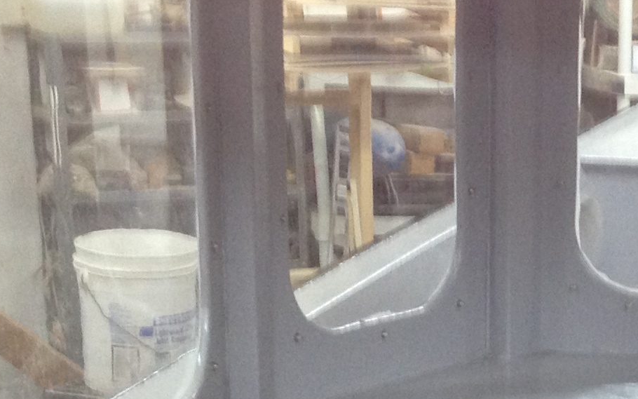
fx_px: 2313
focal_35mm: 133
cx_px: 707
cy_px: 527
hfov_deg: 15.3
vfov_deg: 9.7
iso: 125
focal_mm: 4.28
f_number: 2.4
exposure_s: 1/20
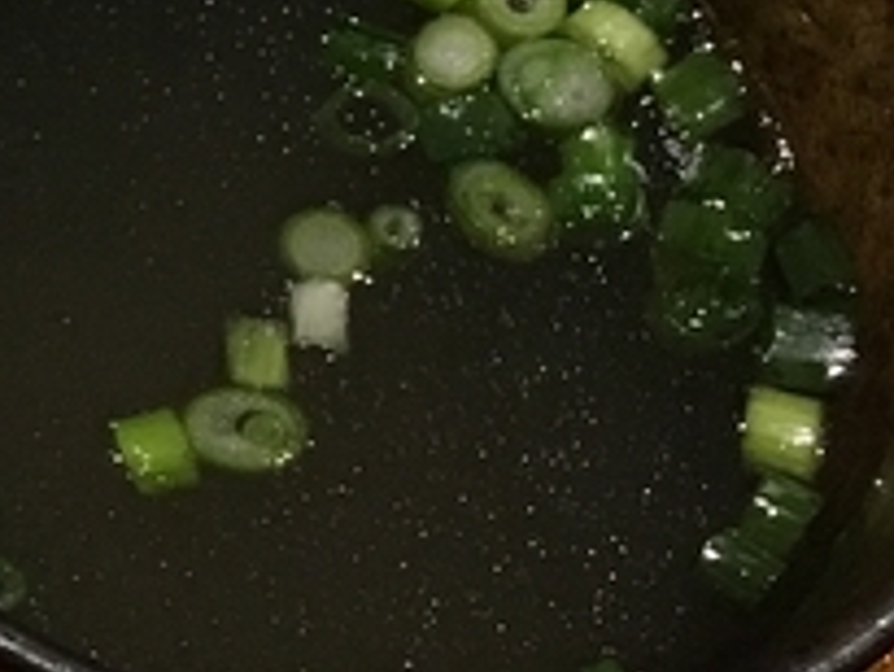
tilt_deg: -58.3
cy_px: 166
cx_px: -916
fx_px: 3747
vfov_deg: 10.2
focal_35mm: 145
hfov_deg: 12.0
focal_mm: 4.15
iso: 200
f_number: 2.2
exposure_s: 1/24
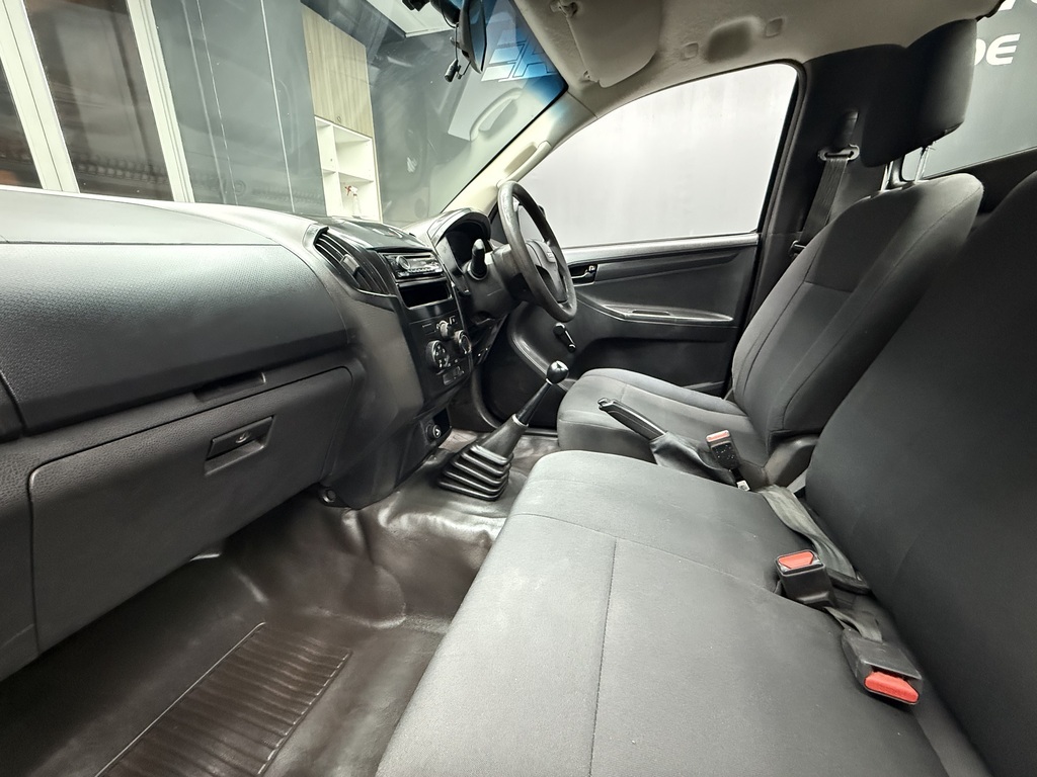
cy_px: 388
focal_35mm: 14
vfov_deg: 85.7
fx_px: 419
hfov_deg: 102.1
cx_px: 518
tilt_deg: -17.8
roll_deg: -0.2
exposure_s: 1/33
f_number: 2.2
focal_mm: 2.22
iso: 1250
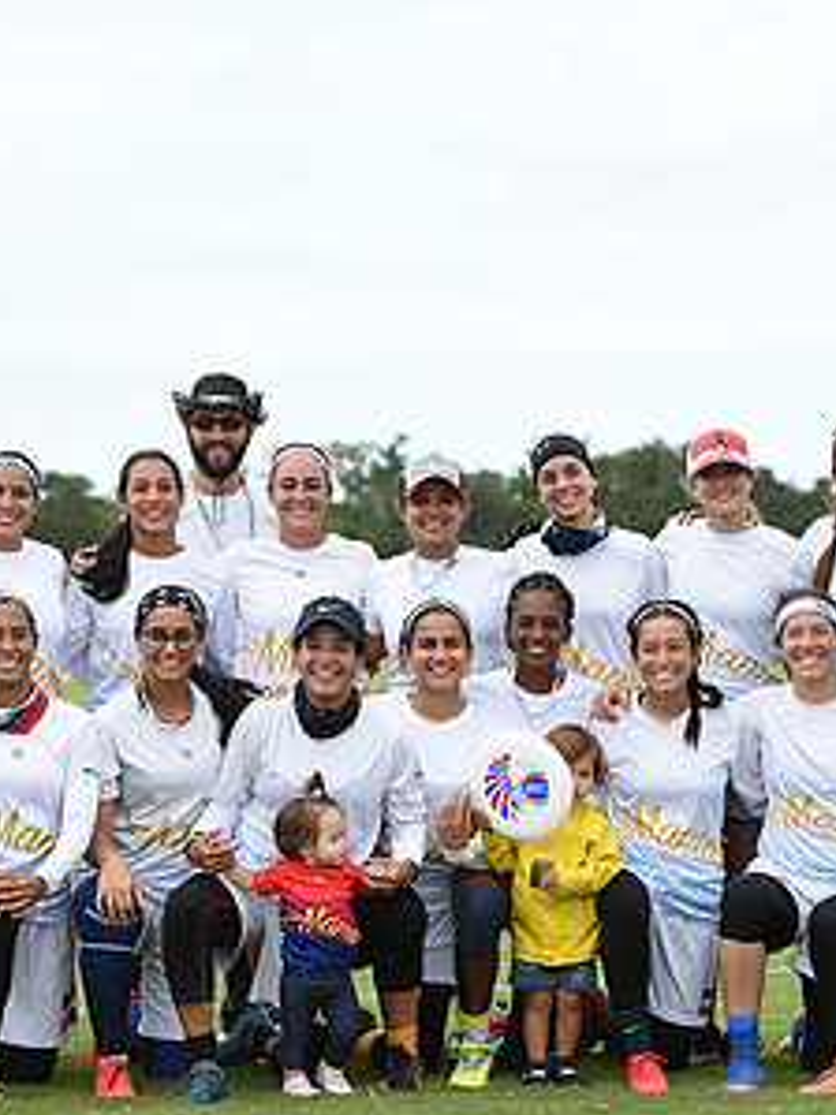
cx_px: 317
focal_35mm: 140
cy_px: 712
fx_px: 4511
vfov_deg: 14.1
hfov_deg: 10.6
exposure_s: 1/400
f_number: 4.5
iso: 100
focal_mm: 75
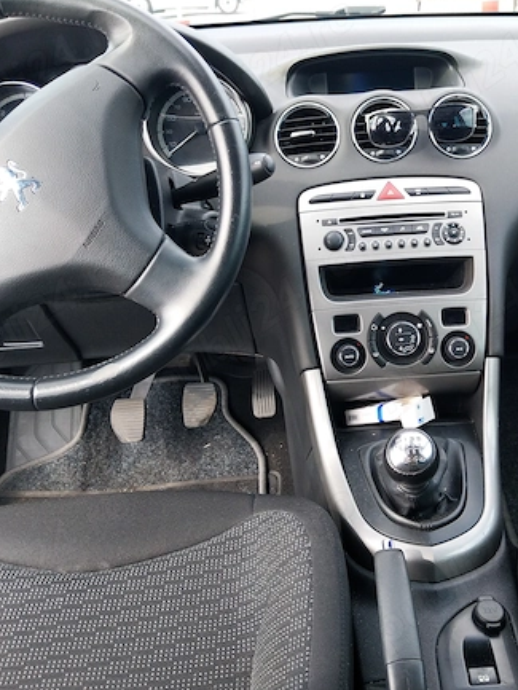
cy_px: 341
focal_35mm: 36
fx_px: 718
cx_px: 363
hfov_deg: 39.0
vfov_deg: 51.3
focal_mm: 4
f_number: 1.8
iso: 50
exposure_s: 1/100
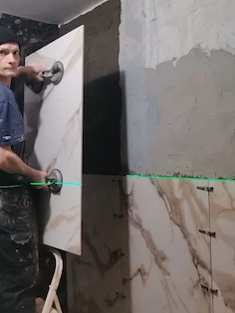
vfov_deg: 55.3
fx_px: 299
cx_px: 94
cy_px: 147
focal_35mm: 33
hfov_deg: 42.7
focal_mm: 3.85
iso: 200
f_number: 2
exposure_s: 1/50
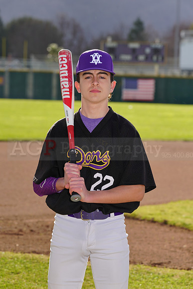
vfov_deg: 10.8
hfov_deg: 7.2
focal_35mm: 190
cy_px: 144
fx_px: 1527
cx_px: 96
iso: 100
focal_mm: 190
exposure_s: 1/200
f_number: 9
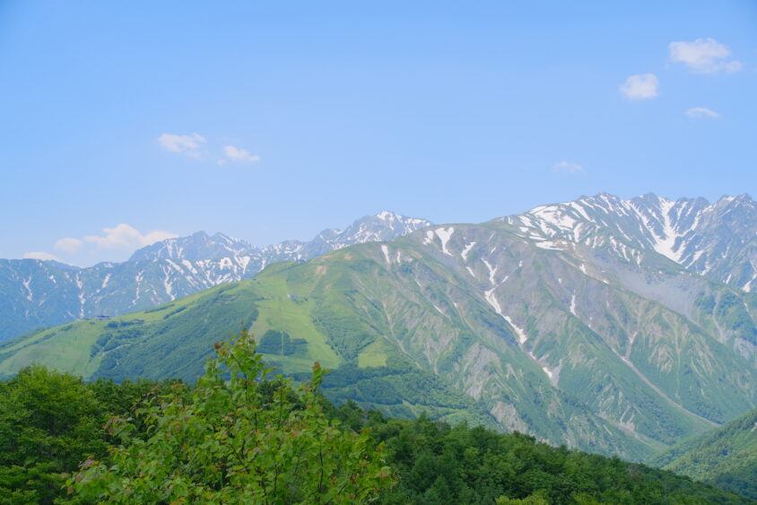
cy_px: 252
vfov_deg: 28.1
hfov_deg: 41.1
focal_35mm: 48
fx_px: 1009
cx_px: 378
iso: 640
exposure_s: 1/900
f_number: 5.6
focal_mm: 32.1
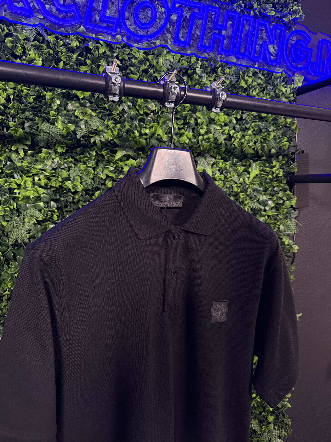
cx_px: 166
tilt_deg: -6.2
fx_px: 306
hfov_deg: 56.8
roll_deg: -1.3
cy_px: 221
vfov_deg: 71.6
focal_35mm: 24
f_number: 1.78
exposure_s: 1/36
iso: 1000
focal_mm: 6.76
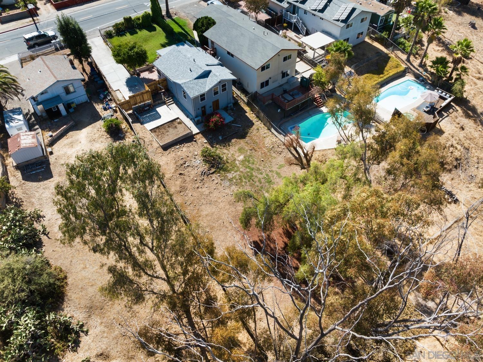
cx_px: 242
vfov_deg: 56.8
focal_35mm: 24
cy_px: 181
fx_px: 335
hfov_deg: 71.6
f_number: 8
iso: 100
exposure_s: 1/80
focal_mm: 12.29
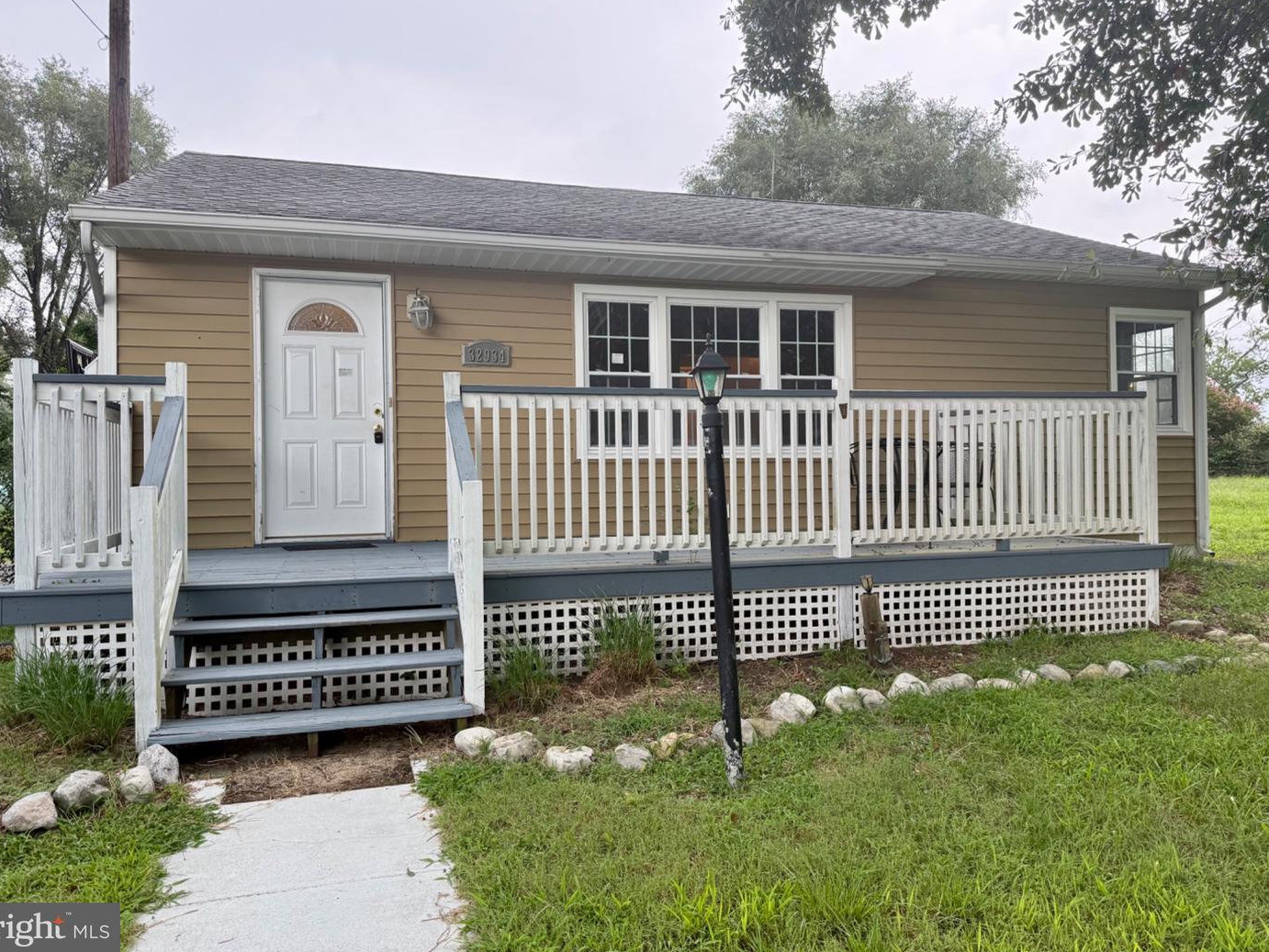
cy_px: 460
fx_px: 917
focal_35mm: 25
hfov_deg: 69.4
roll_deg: +0.4
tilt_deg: +0.9
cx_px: 620
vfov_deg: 54.9
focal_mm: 6.76
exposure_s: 1/243
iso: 100
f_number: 1.78
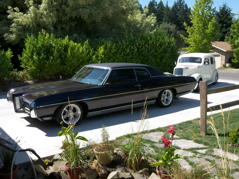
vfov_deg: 37.7
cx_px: 120
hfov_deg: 49.0
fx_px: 262
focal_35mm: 38
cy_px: 90
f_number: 3.2
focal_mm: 7.9
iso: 50
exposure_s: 1/500
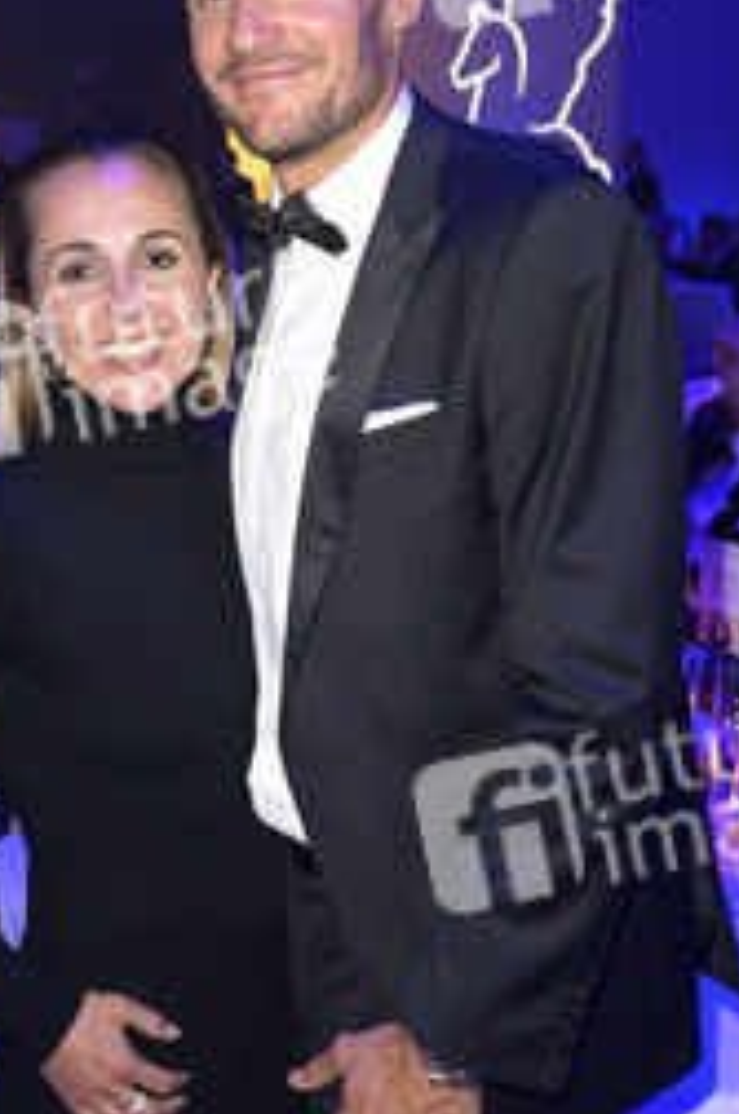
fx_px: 1670
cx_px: 239
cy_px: 588
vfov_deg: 36.9
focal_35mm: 54
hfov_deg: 24.8
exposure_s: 1/25
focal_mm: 34
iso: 2500
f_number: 6.3
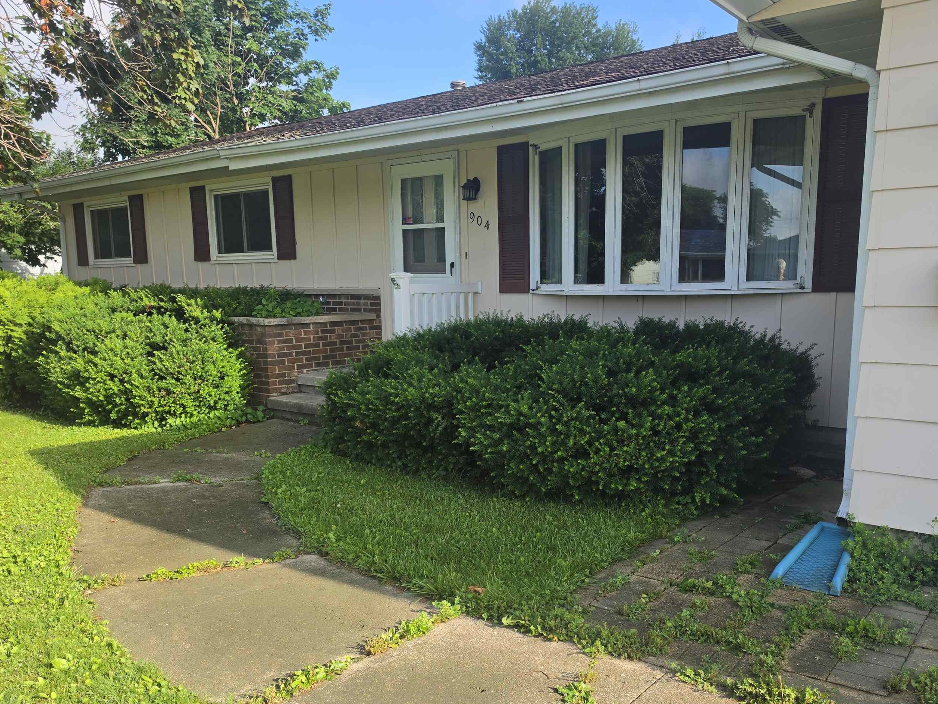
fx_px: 759
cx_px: 527
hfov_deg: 63.2
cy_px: 405
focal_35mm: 28
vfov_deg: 49.6
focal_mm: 6.5
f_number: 1.4
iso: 64
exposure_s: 1/2240
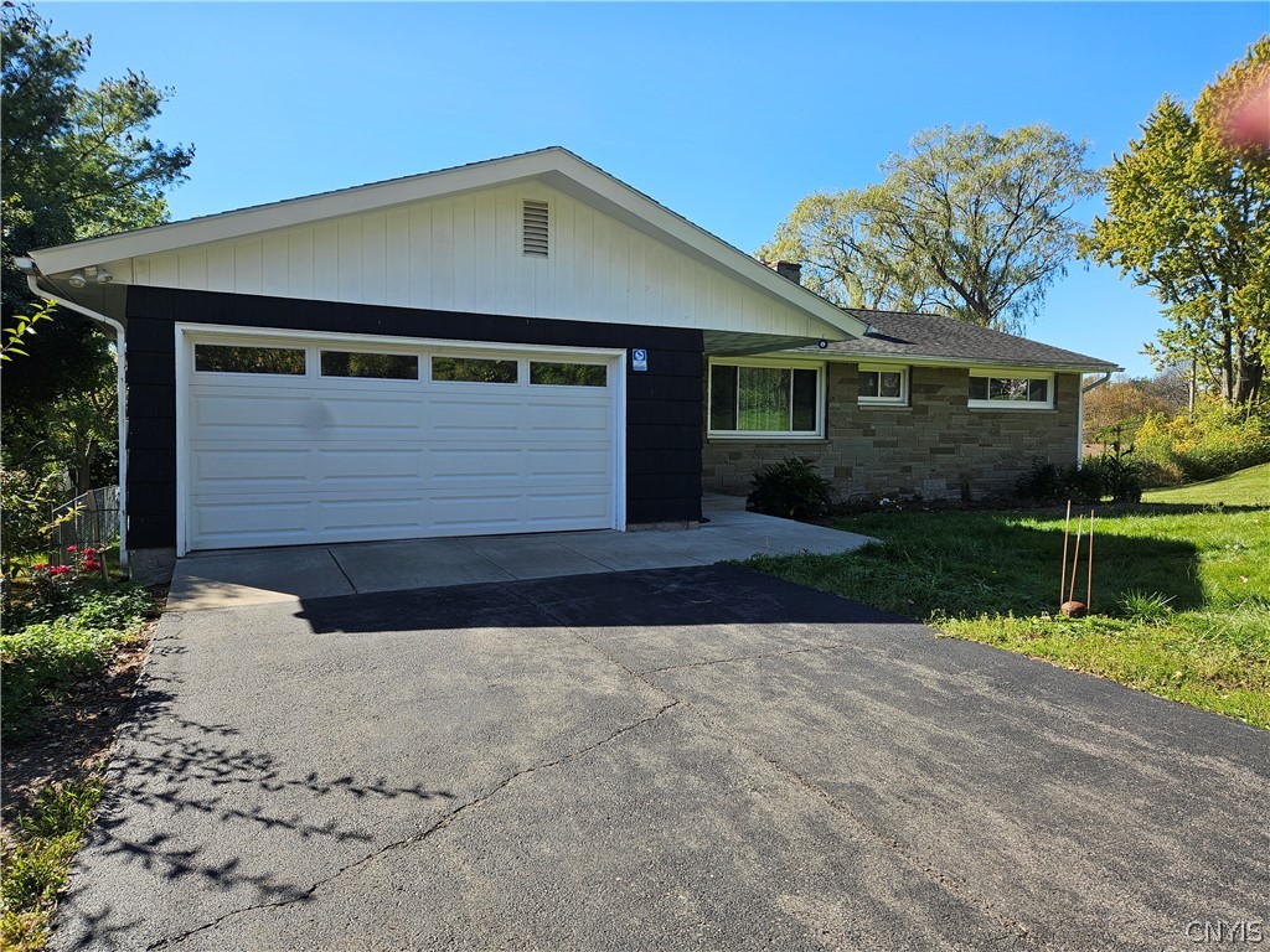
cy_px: 476
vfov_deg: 58.9
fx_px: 844
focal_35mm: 23
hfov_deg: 73.9
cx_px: 635
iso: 25
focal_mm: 5.4
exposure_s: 1/784
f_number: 1.8
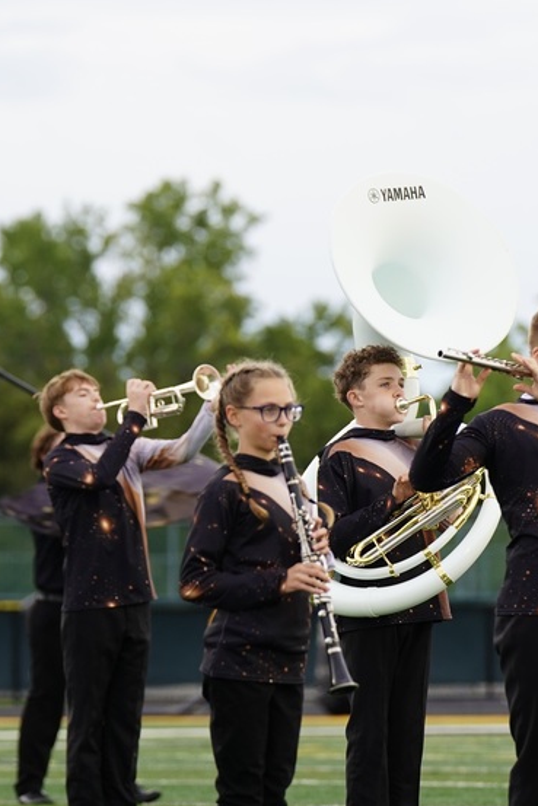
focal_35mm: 266
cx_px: 326
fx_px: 5959
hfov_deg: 5.2
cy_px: 580
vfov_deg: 7.7
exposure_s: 1/200
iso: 200
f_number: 4
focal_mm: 184
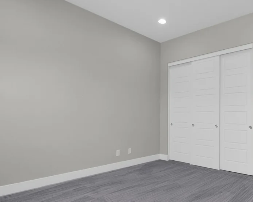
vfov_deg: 56.6
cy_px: 113
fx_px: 187
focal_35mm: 25
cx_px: 175
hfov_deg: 65.7
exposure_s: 1/50
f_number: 10
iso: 2500
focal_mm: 12
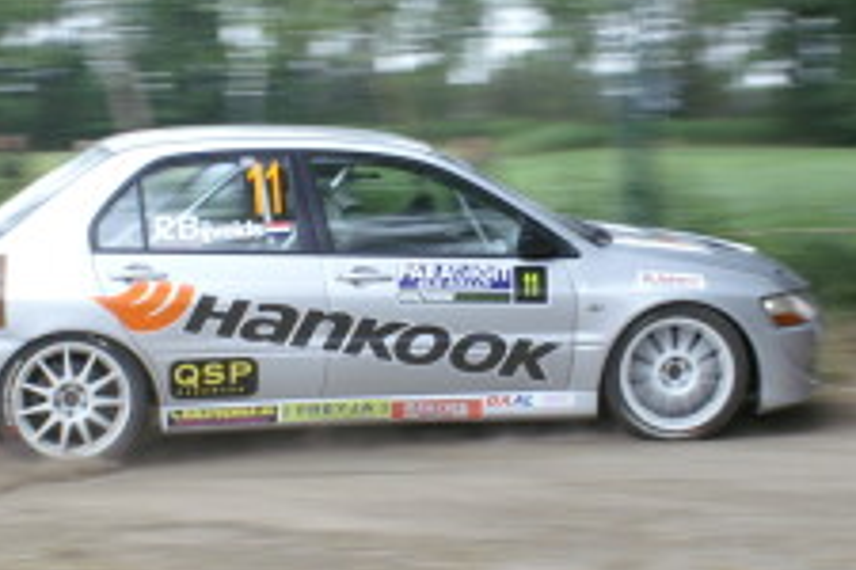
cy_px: 272
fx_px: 2092
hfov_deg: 23.1
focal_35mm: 88
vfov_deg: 15.5
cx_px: 369
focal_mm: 22
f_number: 5.6
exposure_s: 1/50
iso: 100
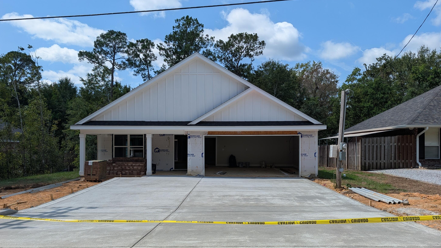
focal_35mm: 27
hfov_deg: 69.9
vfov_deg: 42.7
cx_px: 218
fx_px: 316
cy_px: 148
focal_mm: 6.9
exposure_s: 1/1294
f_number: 1.68
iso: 21
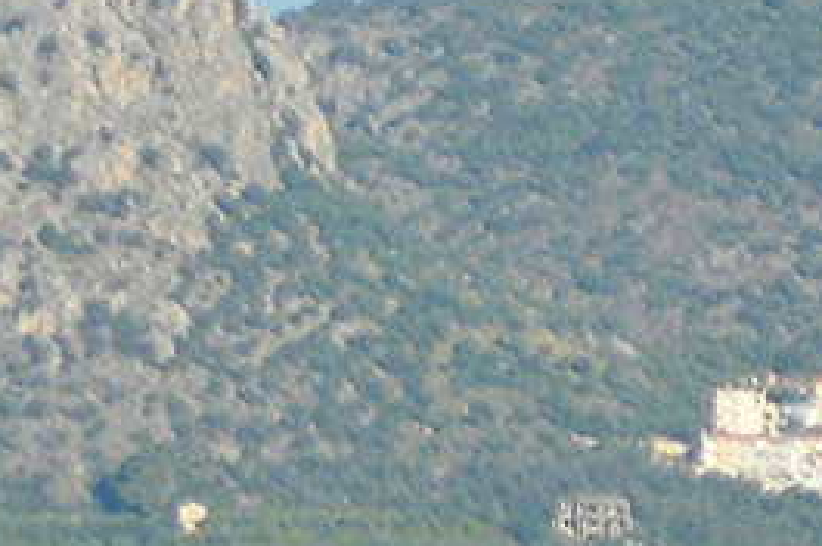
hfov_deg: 1.4
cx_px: -921
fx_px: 32588
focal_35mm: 1429
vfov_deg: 1.0
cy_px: 805
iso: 100
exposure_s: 1/2000
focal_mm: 185
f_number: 4
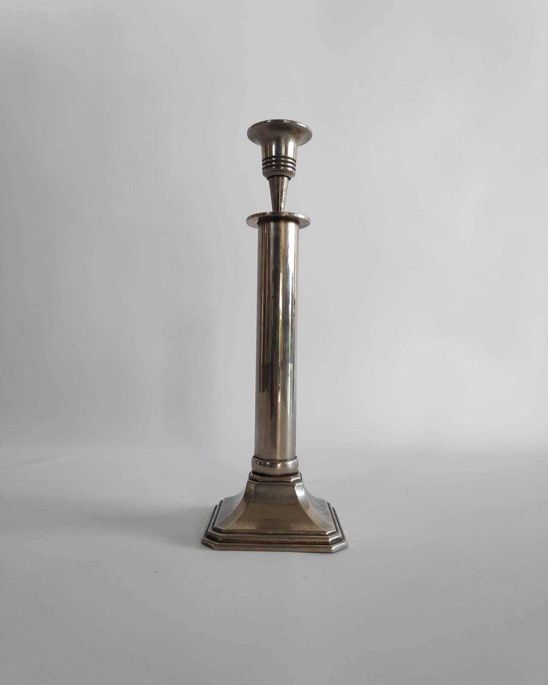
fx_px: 426
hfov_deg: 65.5
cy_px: 343
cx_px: 273
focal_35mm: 21
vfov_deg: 77.6
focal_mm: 3.94
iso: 310
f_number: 1.9
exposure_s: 1/100
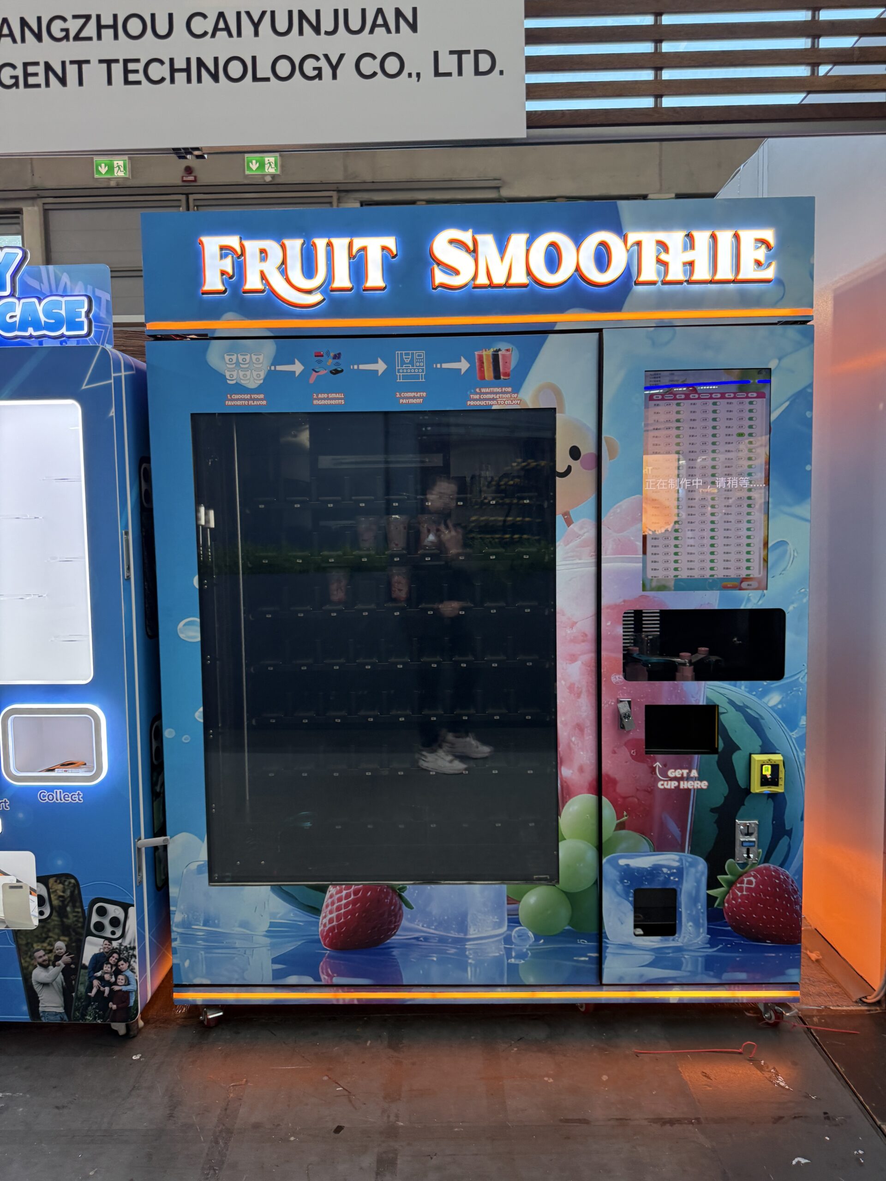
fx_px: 819
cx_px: 443
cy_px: 590
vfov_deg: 71.6
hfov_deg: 56.8
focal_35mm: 24
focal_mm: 6.76
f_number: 1.78
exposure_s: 1/100
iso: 160
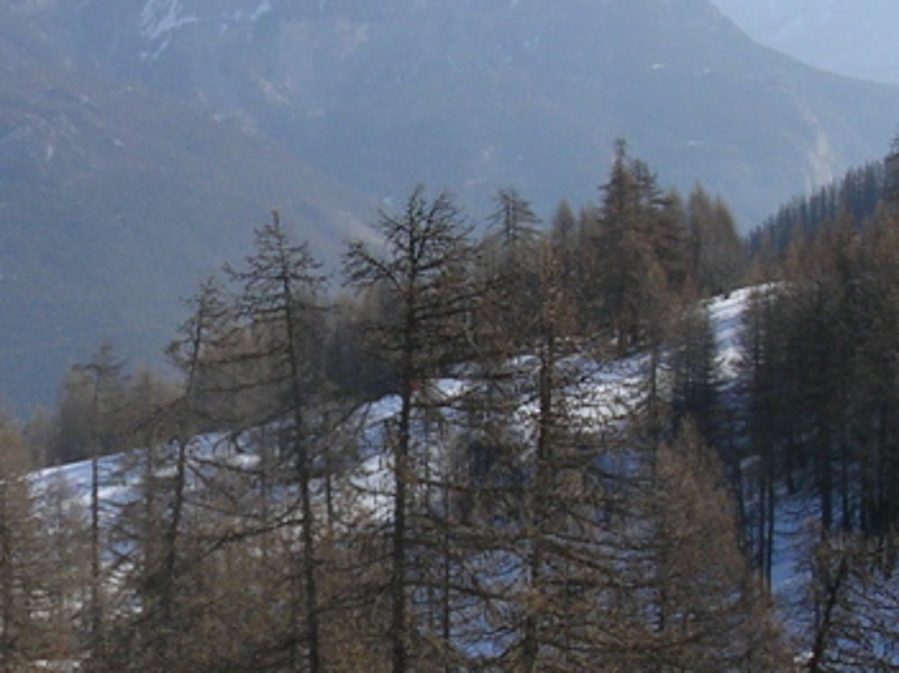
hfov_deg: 21.4
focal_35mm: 91
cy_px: 466
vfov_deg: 16.2
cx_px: 228
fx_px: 2363
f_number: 5.6
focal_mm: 5.8
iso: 50
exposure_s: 1/290
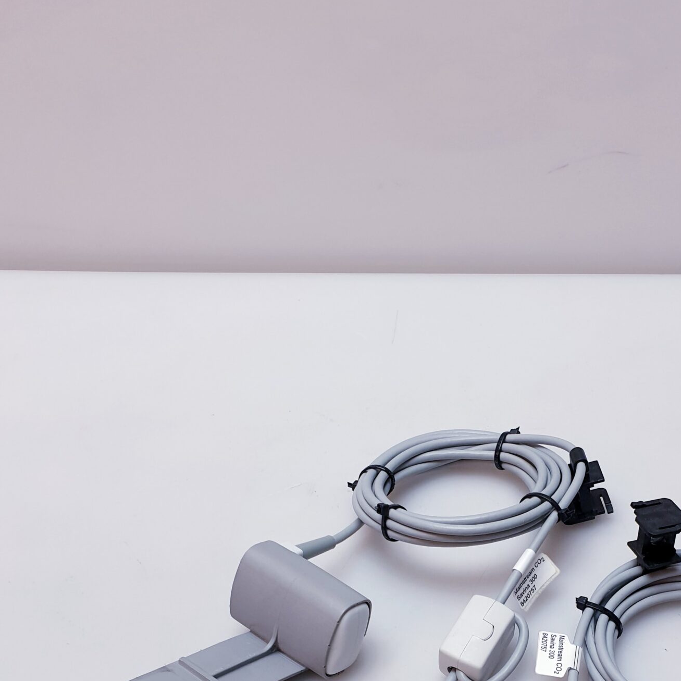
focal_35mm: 45
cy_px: 657
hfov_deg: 36.8
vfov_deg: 34.6
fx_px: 1002
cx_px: 500
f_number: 2.4
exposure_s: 1/100
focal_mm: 4.3
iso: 64
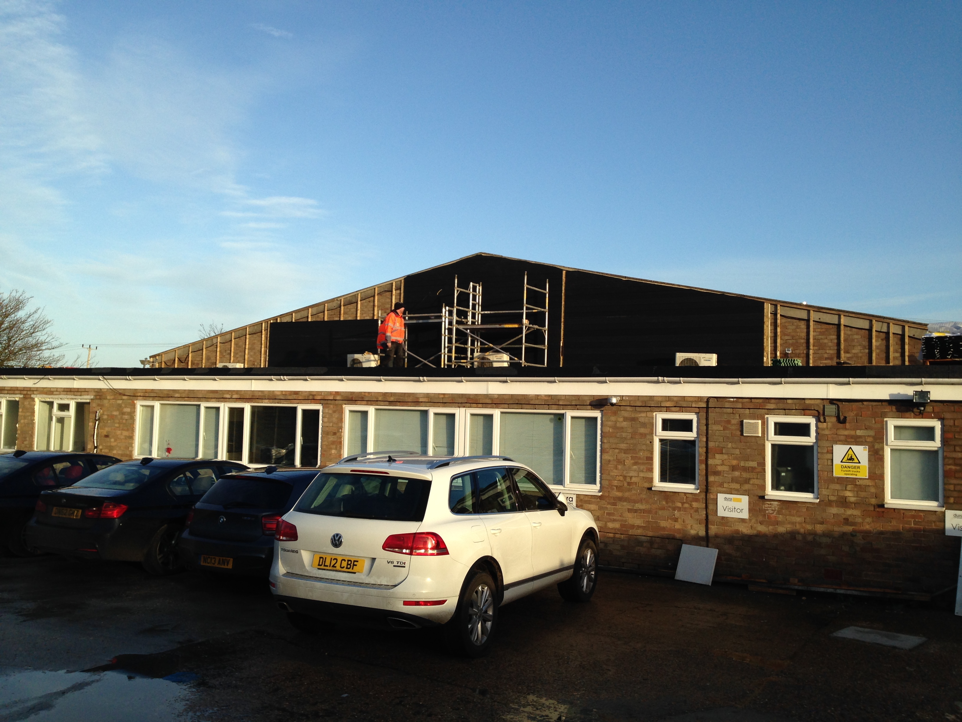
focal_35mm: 33
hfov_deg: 55.4
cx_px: 481
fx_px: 917
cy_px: 361
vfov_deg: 42.9
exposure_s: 1/873
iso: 50
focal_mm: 4.12
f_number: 2.4
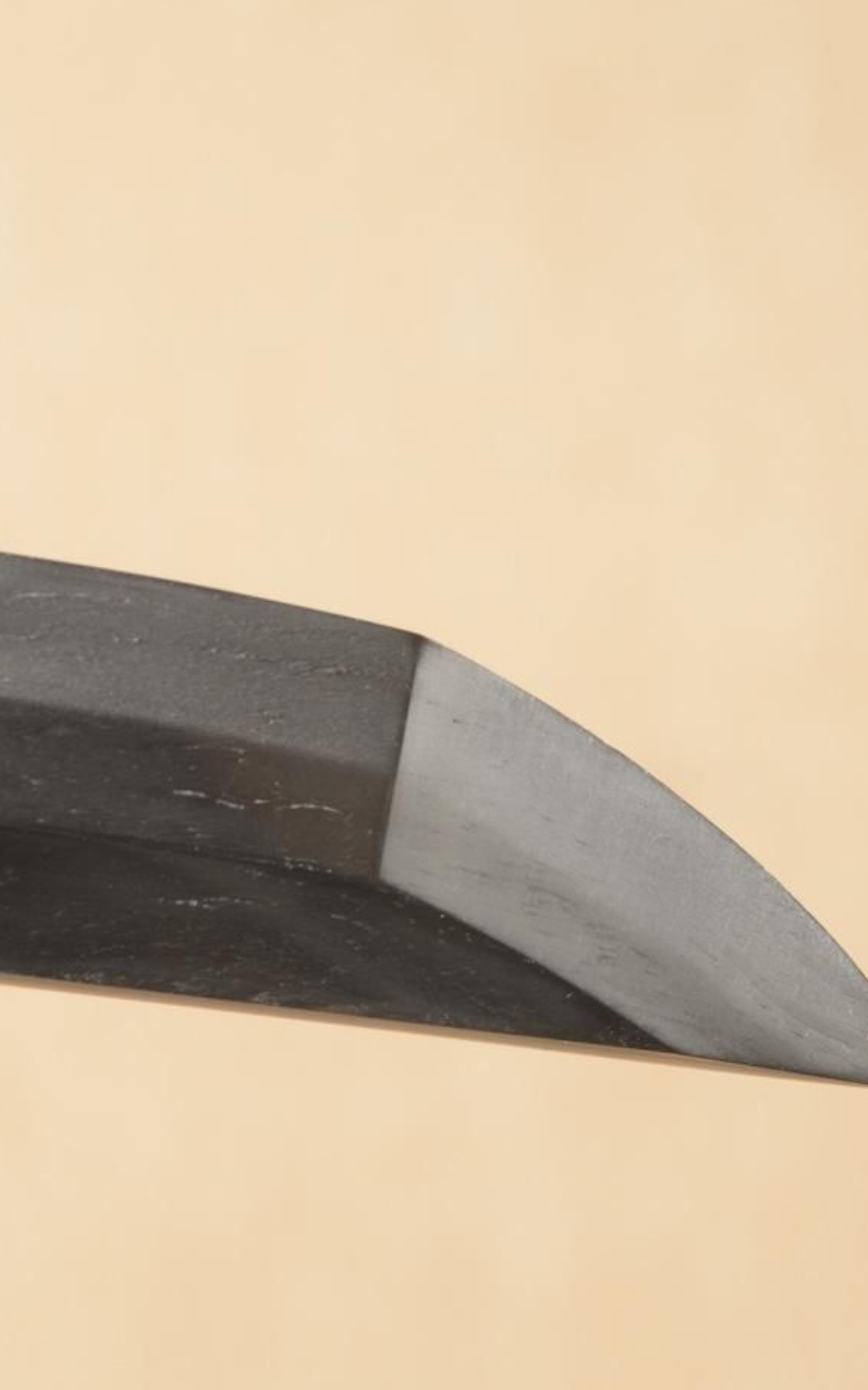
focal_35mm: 316
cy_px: 702
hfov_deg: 4.2
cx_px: 398
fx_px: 11956
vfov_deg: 6.7
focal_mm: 135
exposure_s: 1/1.6
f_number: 11
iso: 400
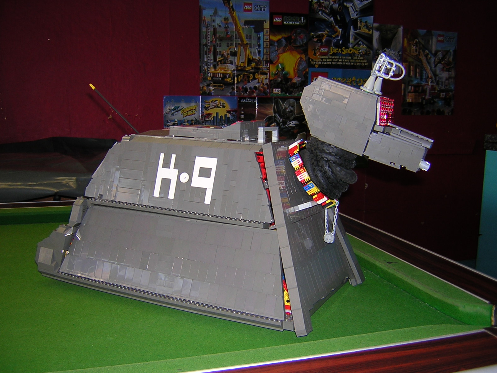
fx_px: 517
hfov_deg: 51.4
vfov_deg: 39.7
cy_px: 186
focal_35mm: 36
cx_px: 248
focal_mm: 4.7
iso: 100
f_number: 2.6
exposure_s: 1/60.1
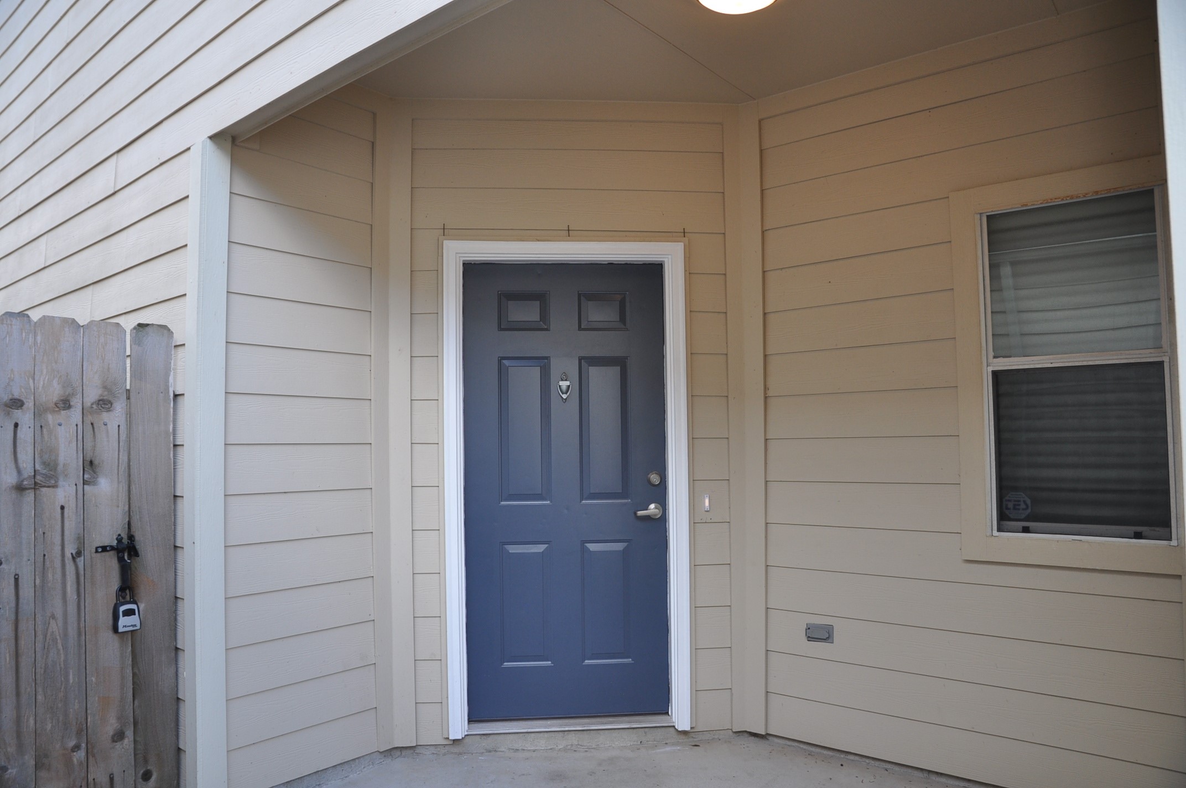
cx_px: 593
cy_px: 394
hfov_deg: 73.8
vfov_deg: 53.0
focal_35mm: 24
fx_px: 790
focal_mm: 16
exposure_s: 1/125
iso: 320
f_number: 5.6
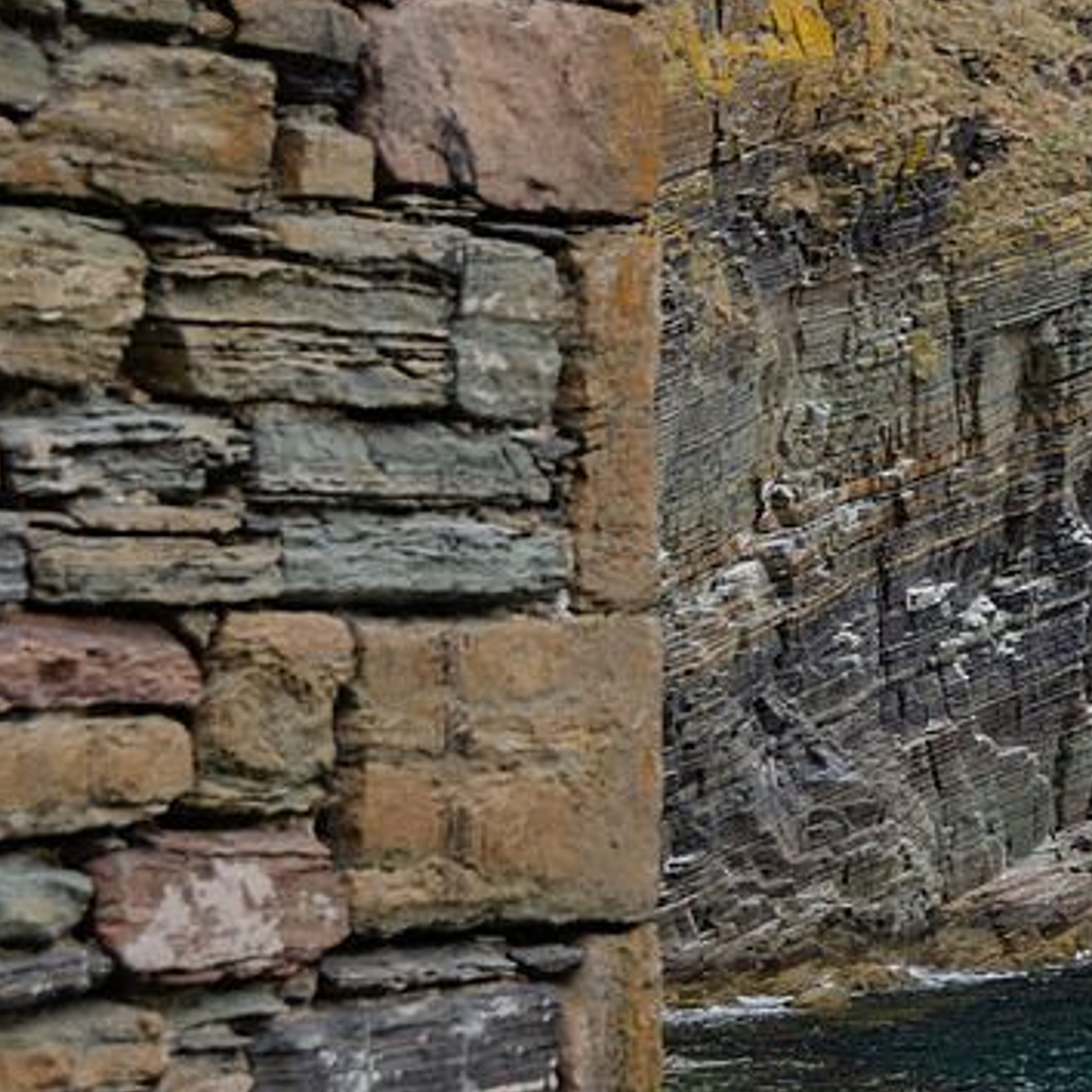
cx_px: 1442
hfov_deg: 12.1
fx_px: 4997
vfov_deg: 12.5
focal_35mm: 140
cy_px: 503
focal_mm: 40
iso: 640
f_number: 6.3
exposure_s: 1/50
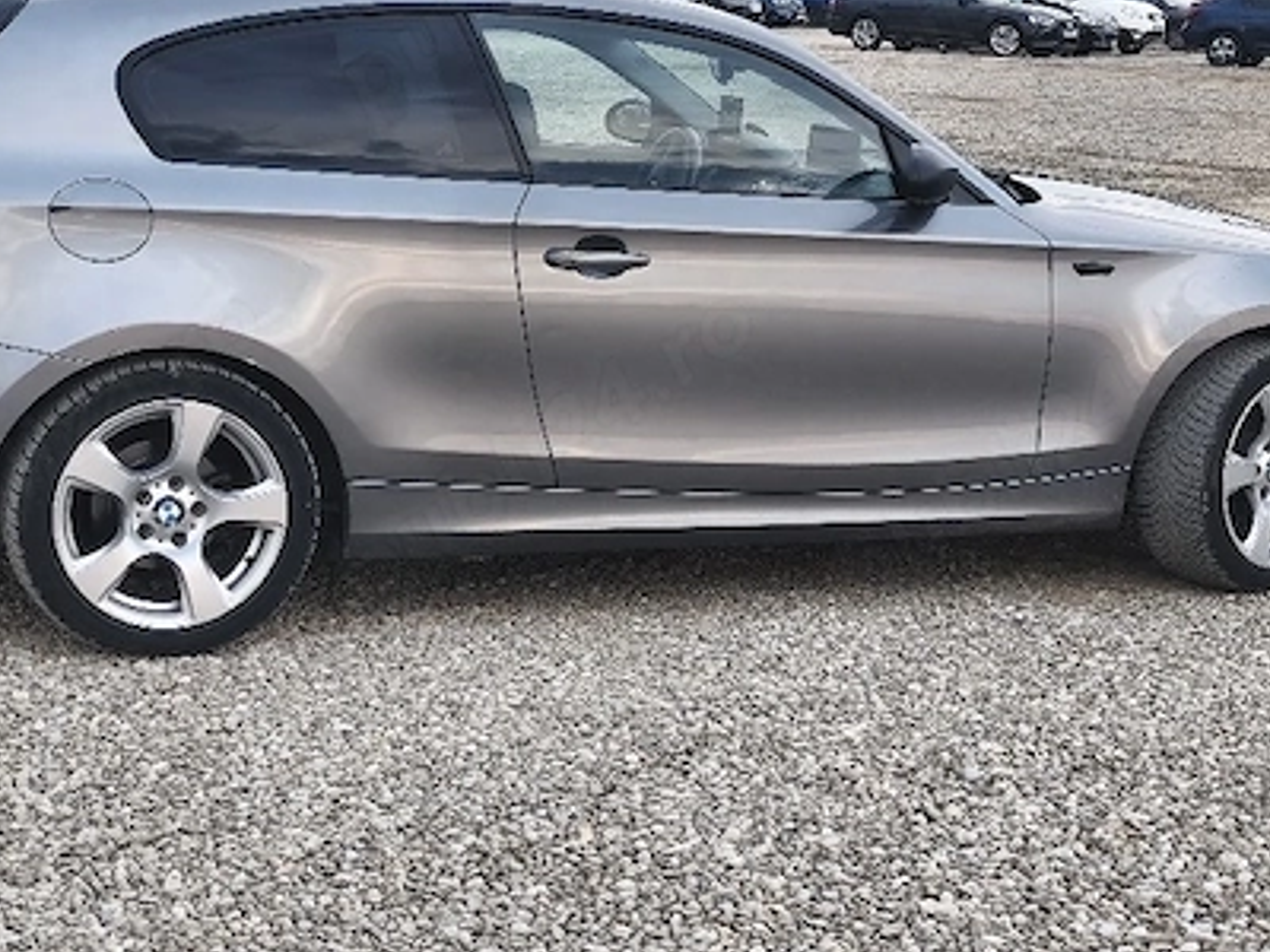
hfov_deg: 28.2
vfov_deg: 21.3
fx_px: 2531
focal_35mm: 69
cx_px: 673
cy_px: 466
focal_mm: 6.18
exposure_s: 1/101
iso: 250
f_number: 1.65
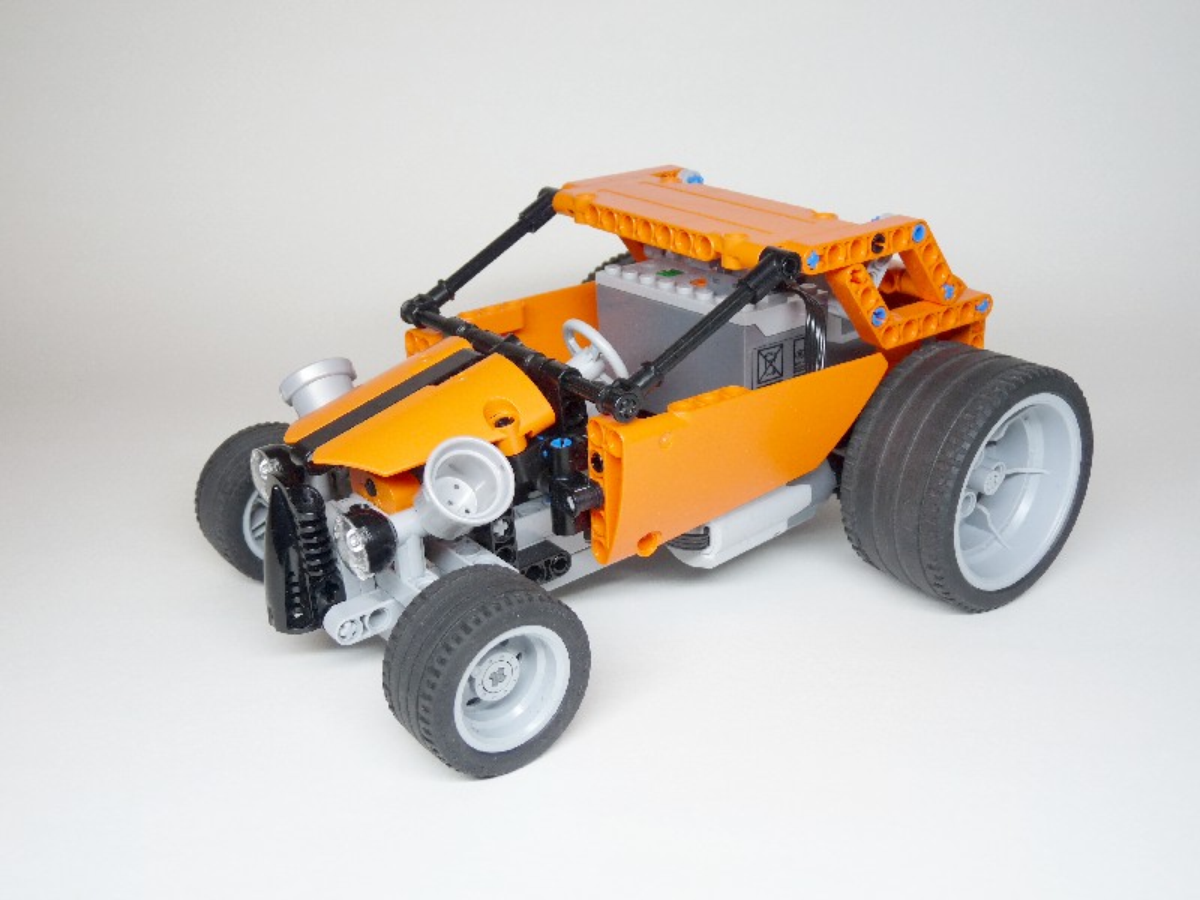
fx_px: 1283
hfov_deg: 50.1
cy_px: 450
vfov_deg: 38.7
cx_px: 600
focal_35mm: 37
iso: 100
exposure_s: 1/25
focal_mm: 6.5
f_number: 3
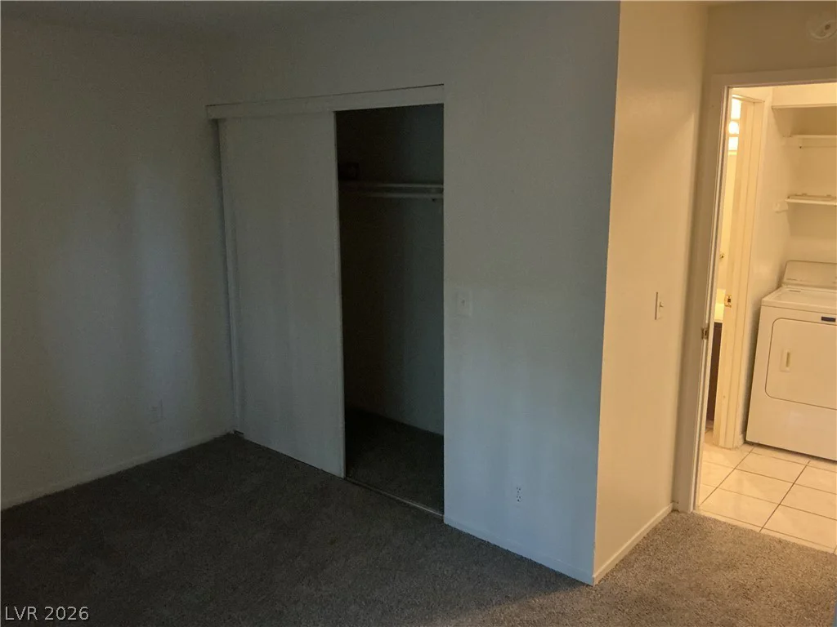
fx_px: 701
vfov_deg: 48.2
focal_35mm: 29
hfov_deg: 61.7
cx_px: 418
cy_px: 314
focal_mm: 3
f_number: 1.8
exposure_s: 1/30
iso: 500
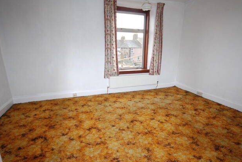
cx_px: 125
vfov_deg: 64.7
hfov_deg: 86.8
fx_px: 128
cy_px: 81
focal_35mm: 19
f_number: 4.5
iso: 200
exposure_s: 1/60
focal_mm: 12
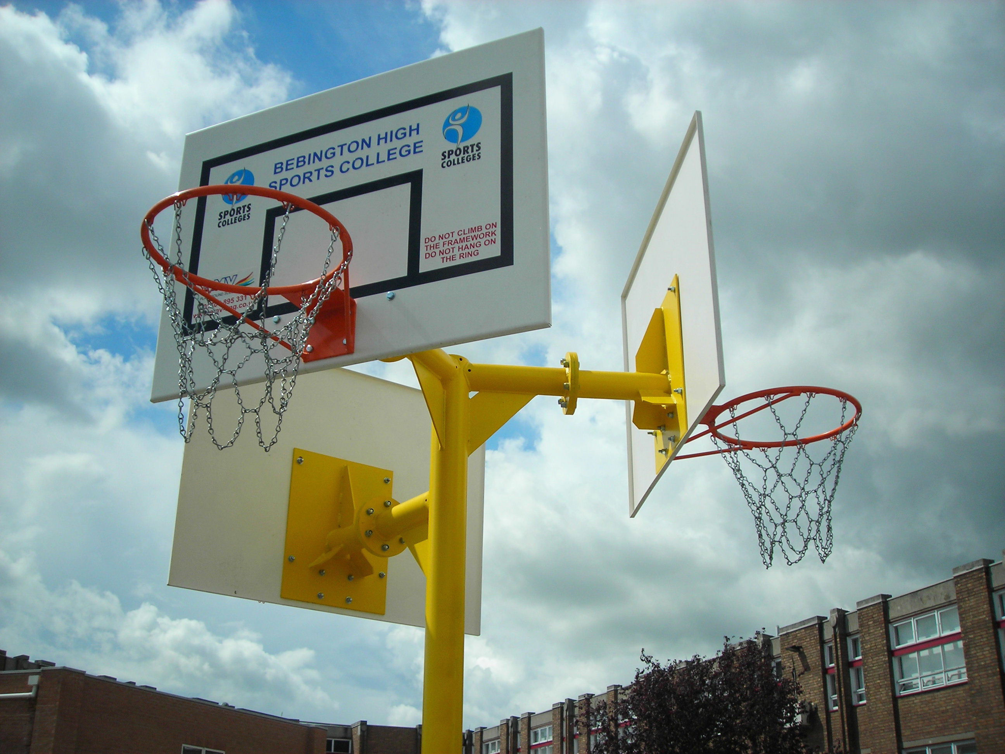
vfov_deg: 37.7
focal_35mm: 38
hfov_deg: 49.0
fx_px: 1103
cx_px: 502
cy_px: 377
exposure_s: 1/556
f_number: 6.4
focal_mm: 6.3
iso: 50
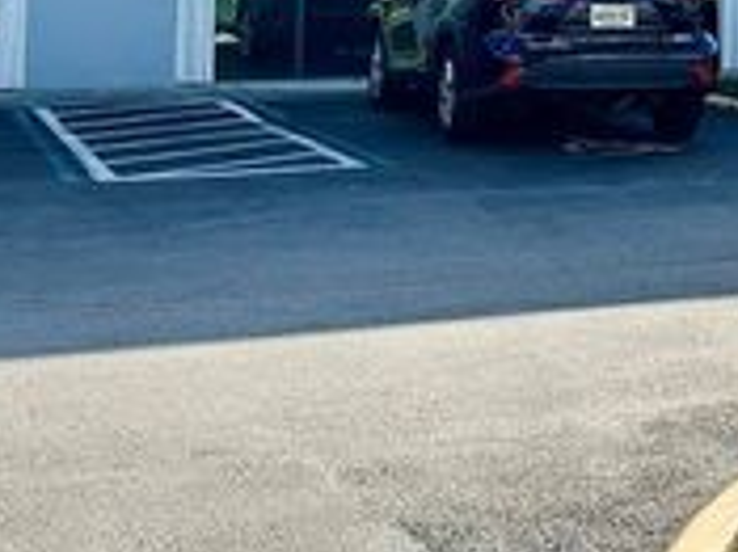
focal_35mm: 88
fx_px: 1875
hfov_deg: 21.6
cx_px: 721
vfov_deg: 15.9
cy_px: -181
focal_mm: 6.86
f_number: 1.78
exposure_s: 1/3058
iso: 80
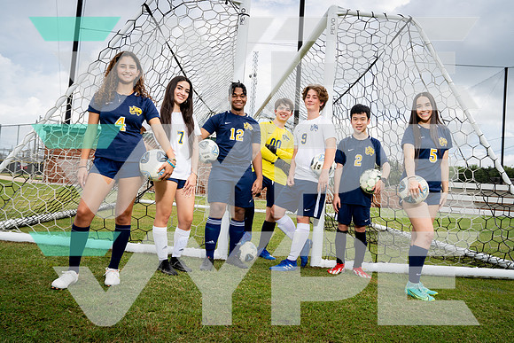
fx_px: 443
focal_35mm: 31
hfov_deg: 60.3
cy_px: 172
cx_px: 257
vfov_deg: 42.3
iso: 100
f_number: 8
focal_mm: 31
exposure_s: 1/250
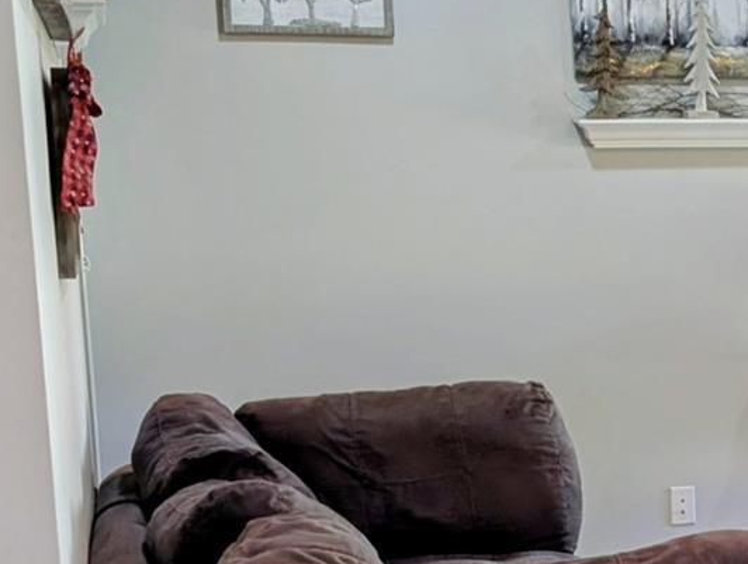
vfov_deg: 15.9
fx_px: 1992
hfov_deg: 19.1
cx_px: 1064
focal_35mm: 92
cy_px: 509
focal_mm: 6.9
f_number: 1.68
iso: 70
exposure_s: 1/24
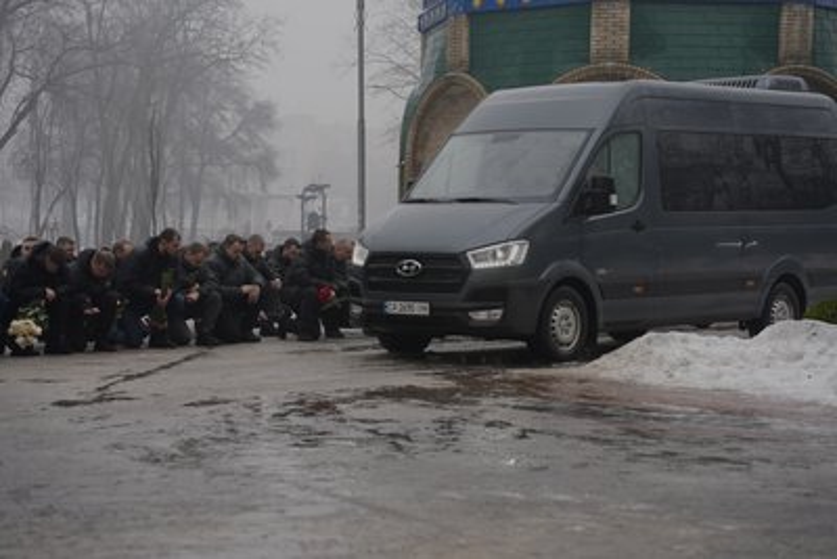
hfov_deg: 27.0
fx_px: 1744
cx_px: 418
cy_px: 280
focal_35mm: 75
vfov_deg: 18.2
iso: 200
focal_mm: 75
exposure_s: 1/160
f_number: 4
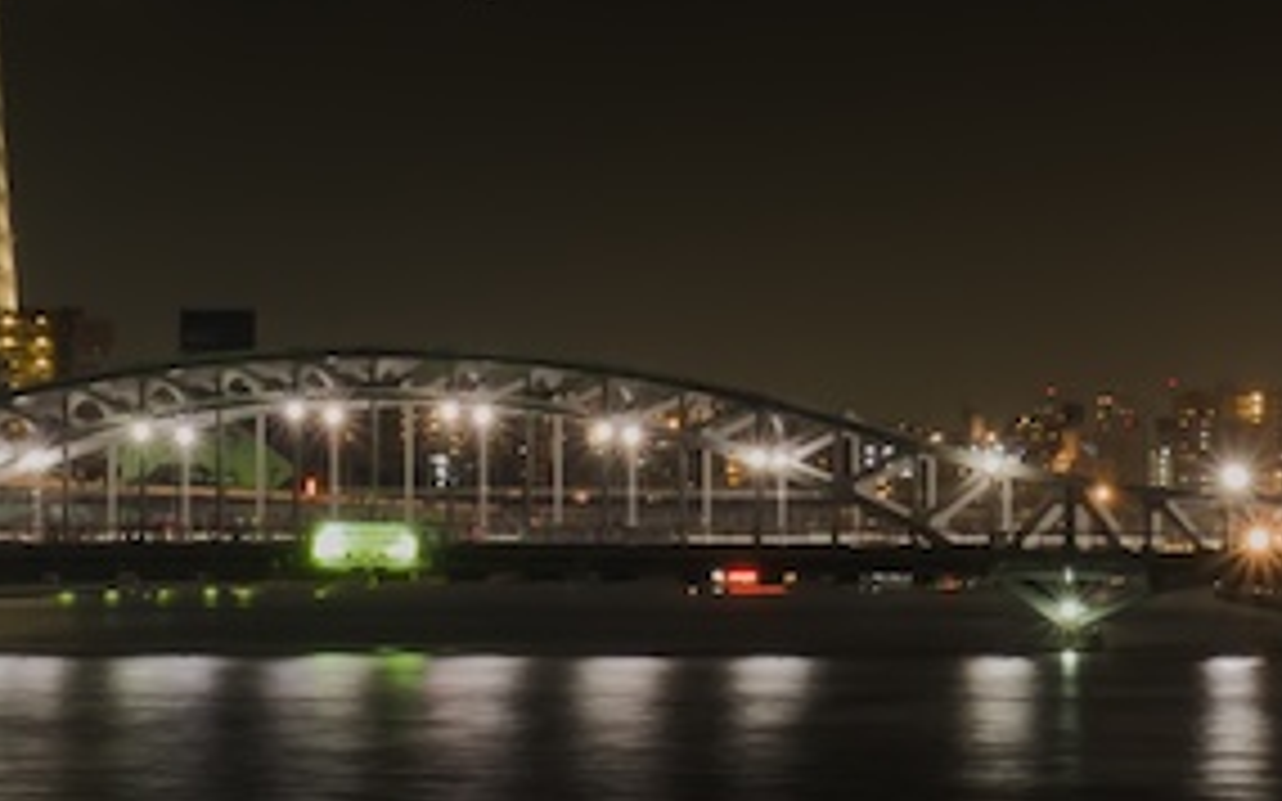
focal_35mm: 216
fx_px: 7545
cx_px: 972
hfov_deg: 9.7
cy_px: -540
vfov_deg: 6.0
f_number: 16
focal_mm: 44.4
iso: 100
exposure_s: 7
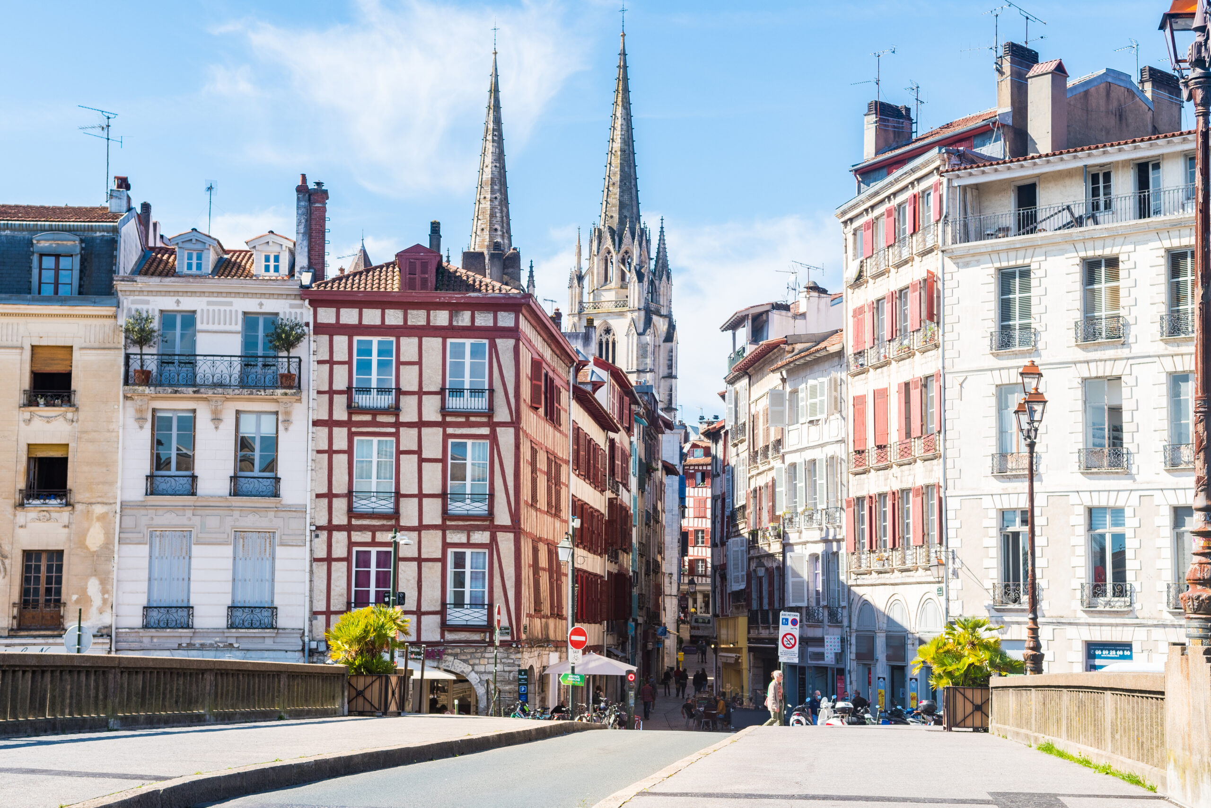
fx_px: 1917
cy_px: 404
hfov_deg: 35.1
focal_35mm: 57
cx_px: 606
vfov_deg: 23.8
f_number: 7.1
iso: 100
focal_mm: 38
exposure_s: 1/250
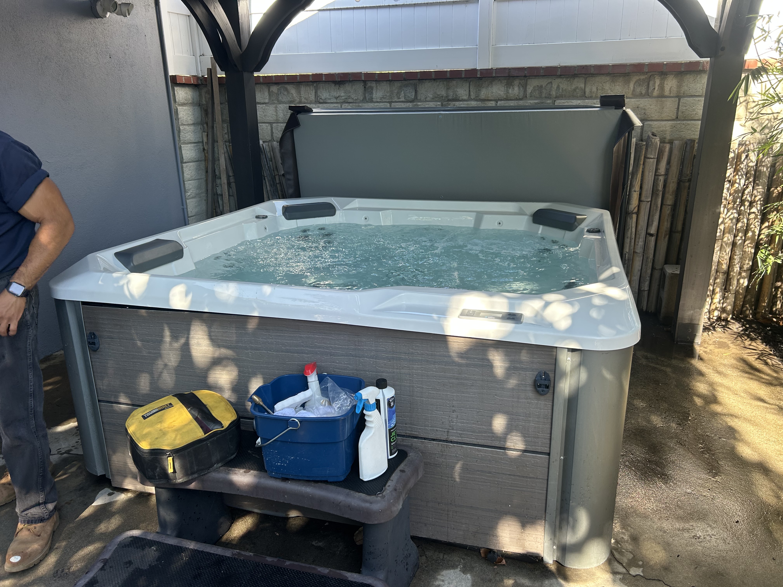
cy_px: 294
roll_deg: +1.9
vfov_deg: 53.1
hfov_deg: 67.3
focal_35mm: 26
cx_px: 392
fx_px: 588
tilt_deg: -18.5
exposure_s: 1/231
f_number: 1.5
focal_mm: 5.7
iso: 50
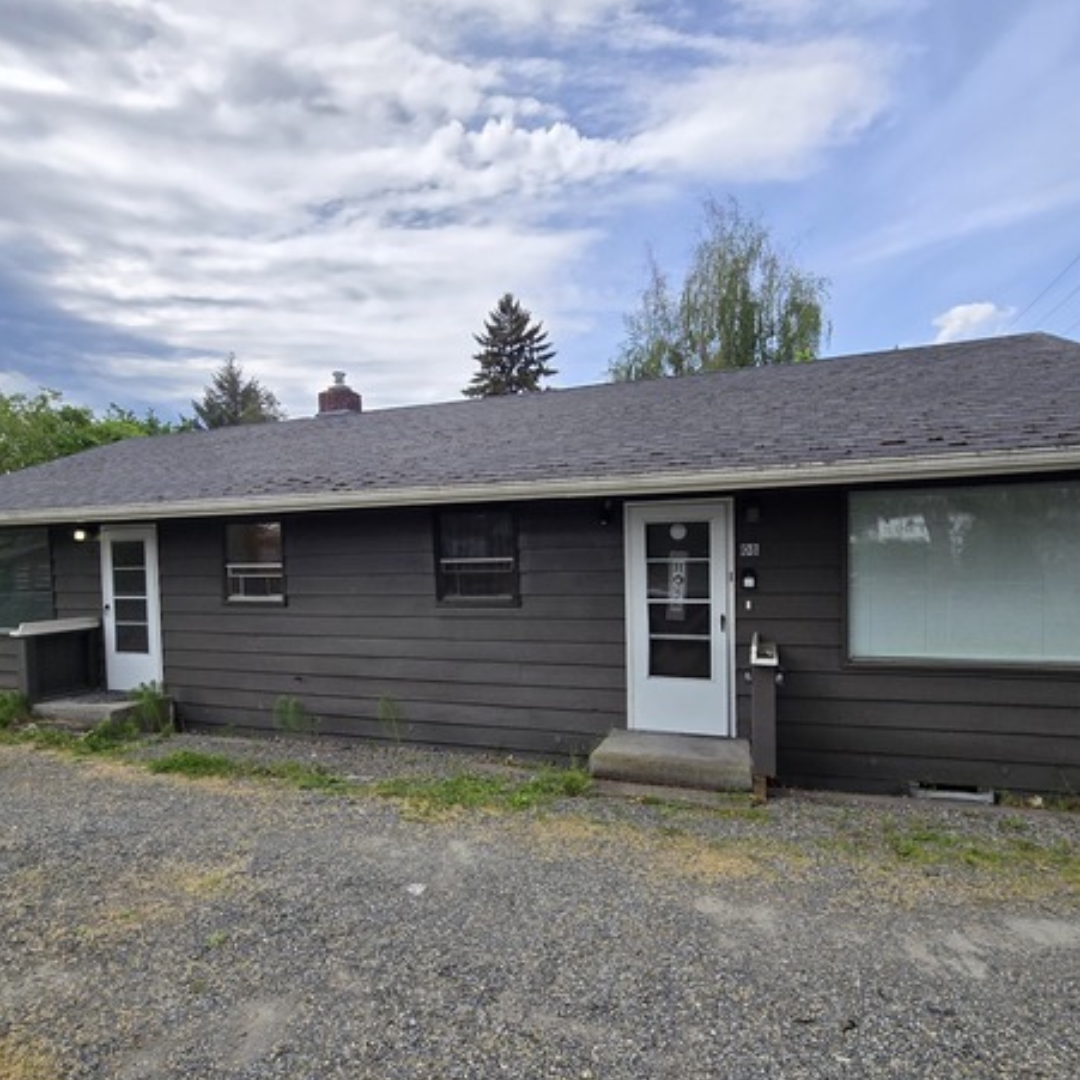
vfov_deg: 83.8
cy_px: 580
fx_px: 600
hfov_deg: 83.9
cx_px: 526
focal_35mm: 17
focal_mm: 2.2
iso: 50
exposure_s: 1/1208
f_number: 2.2
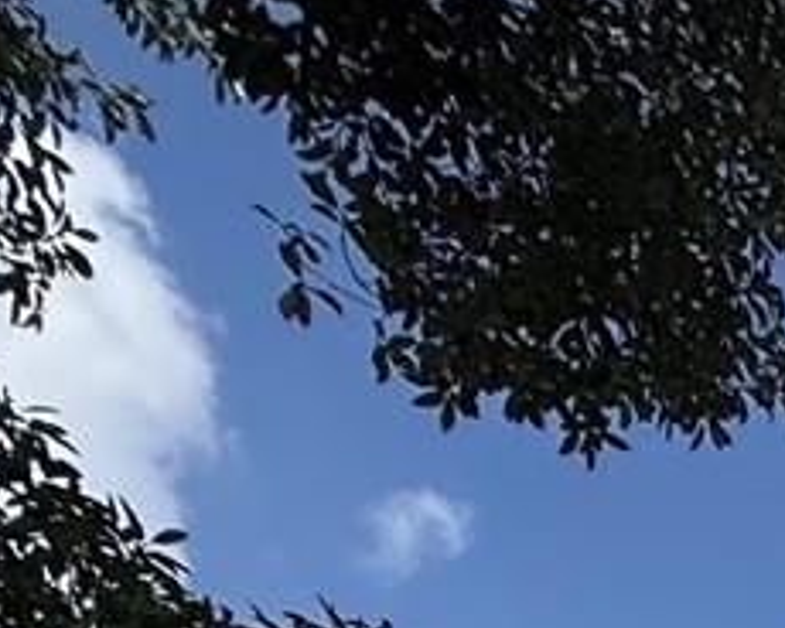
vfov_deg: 11.3
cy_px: 1788
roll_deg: +0.6
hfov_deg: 13.8
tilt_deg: +2.8
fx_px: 2207
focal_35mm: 95
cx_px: 1922
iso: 50
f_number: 2.2
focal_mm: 2.22
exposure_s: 1/3663
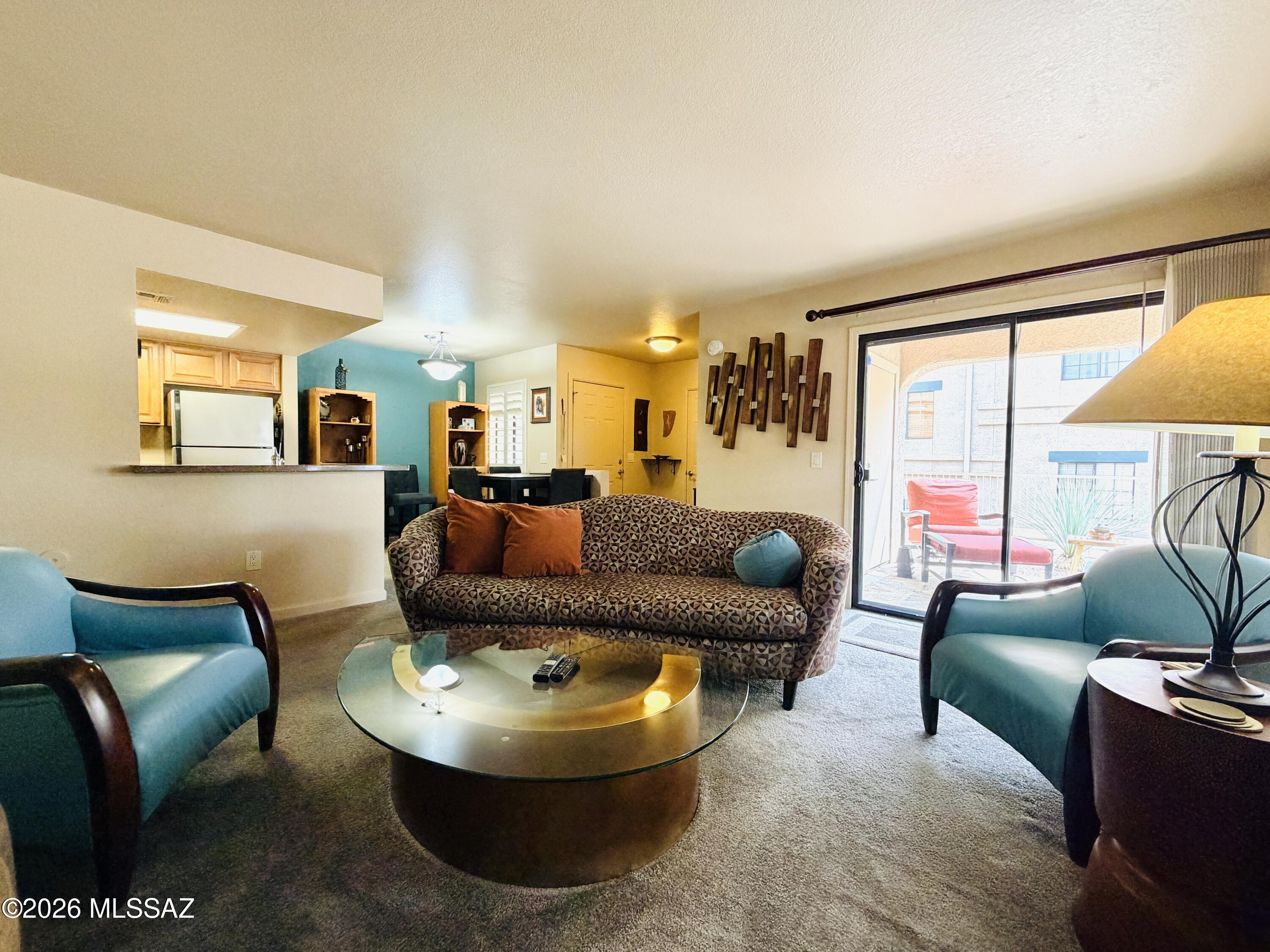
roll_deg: -0.6
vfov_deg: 85.7
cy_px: 476
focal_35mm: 14
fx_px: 514
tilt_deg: -2.1
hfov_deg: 102.1
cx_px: 635
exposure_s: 1/60
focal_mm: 2.22
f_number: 2.2
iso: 200
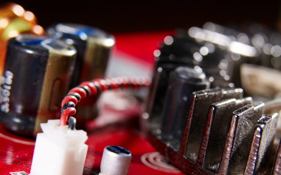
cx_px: 149
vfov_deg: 6.4
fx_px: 1560
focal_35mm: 204
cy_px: 108
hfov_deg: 10.3
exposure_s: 1/200
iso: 100
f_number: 8
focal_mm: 95
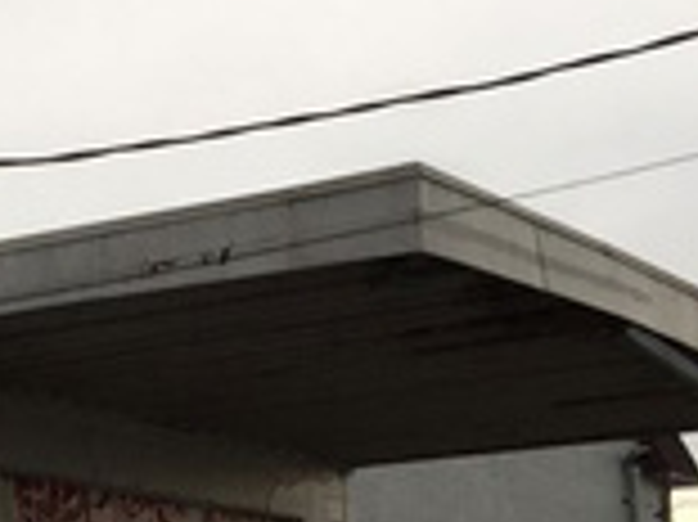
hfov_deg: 14.7
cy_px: 558
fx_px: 2418
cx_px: -495
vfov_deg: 12.2
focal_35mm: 120
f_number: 2.2
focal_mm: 4.15
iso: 32
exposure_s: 1/618
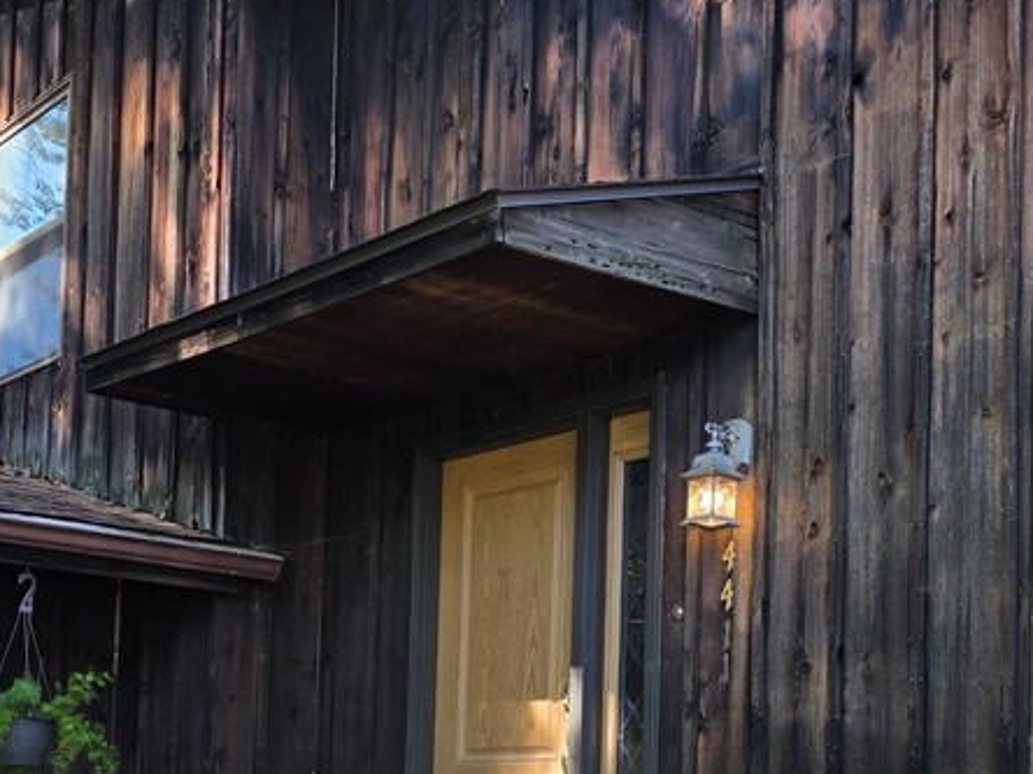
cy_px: 728
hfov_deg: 36.1
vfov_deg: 26.4
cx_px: 572
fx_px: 1582
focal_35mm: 53
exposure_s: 1/180
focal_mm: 6.3
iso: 40
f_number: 1.7
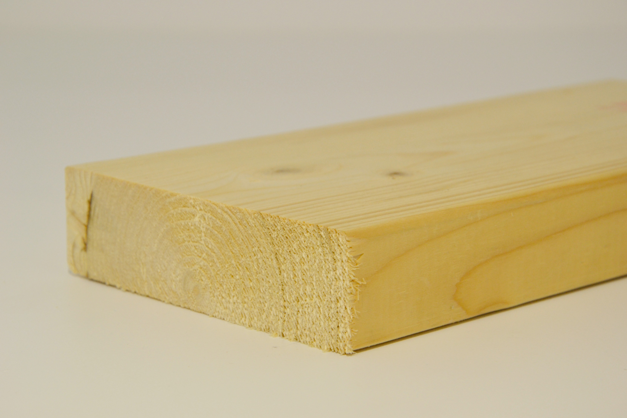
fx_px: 1959
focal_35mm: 112
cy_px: 209
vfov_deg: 12.2
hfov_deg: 18.2
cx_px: 314
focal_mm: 75
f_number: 8
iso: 400
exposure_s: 1/125
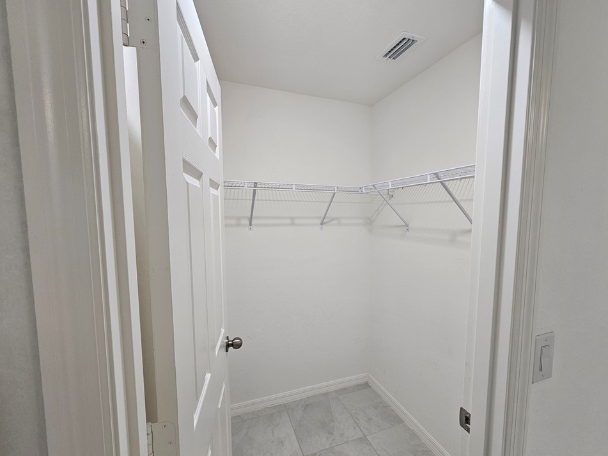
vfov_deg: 85.6
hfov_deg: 102.0
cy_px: 242
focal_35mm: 14
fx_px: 246
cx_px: 319
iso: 100
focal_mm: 2.2
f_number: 2.2
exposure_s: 1/60
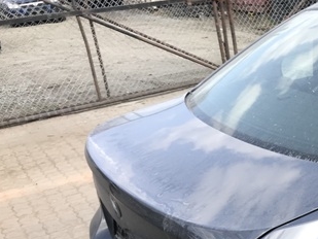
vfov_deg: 24.6
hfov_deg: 30.6
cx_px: 327
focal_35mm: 58
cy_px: 210
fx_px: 533
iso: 20
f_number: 1.8
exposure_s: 1/580
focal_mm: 3.99
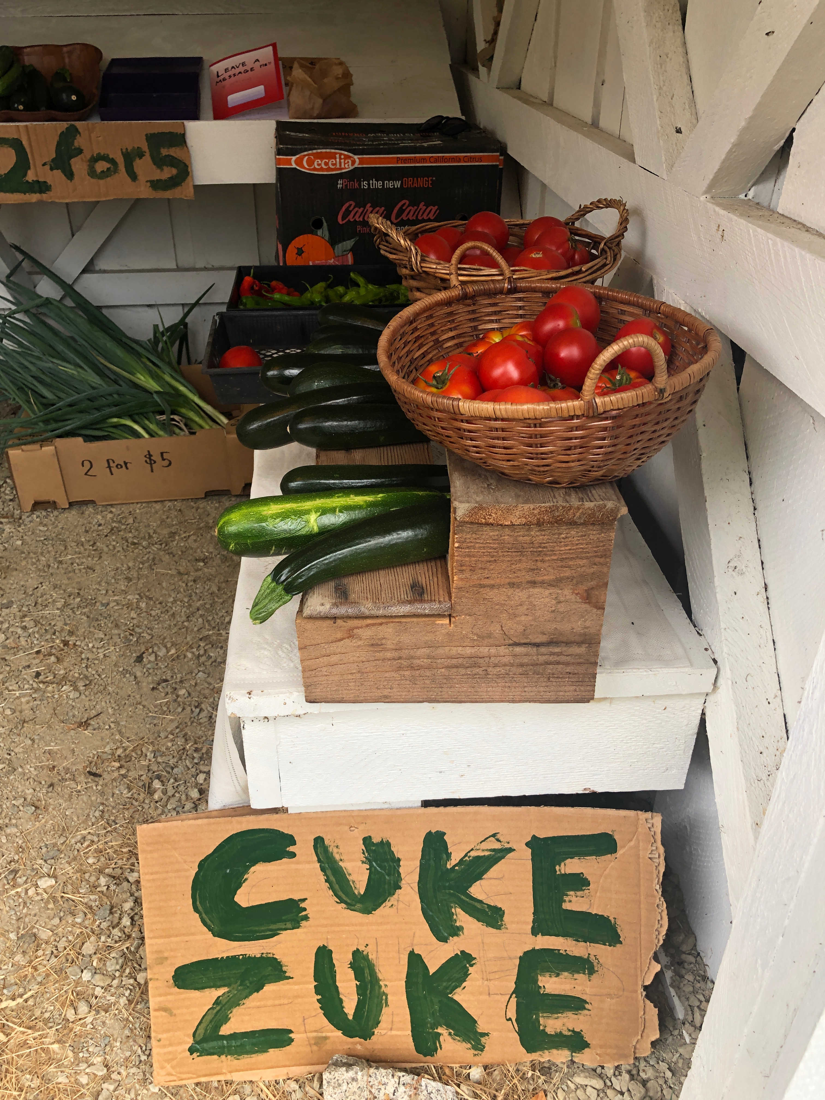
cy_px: 550
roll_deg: -1.0
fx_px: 890
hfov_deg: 49.7
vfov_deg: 63.4
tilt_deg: -30.9
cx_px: 412
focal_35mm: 28
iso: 40
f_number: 1.8
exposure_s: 1/120
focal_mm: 4
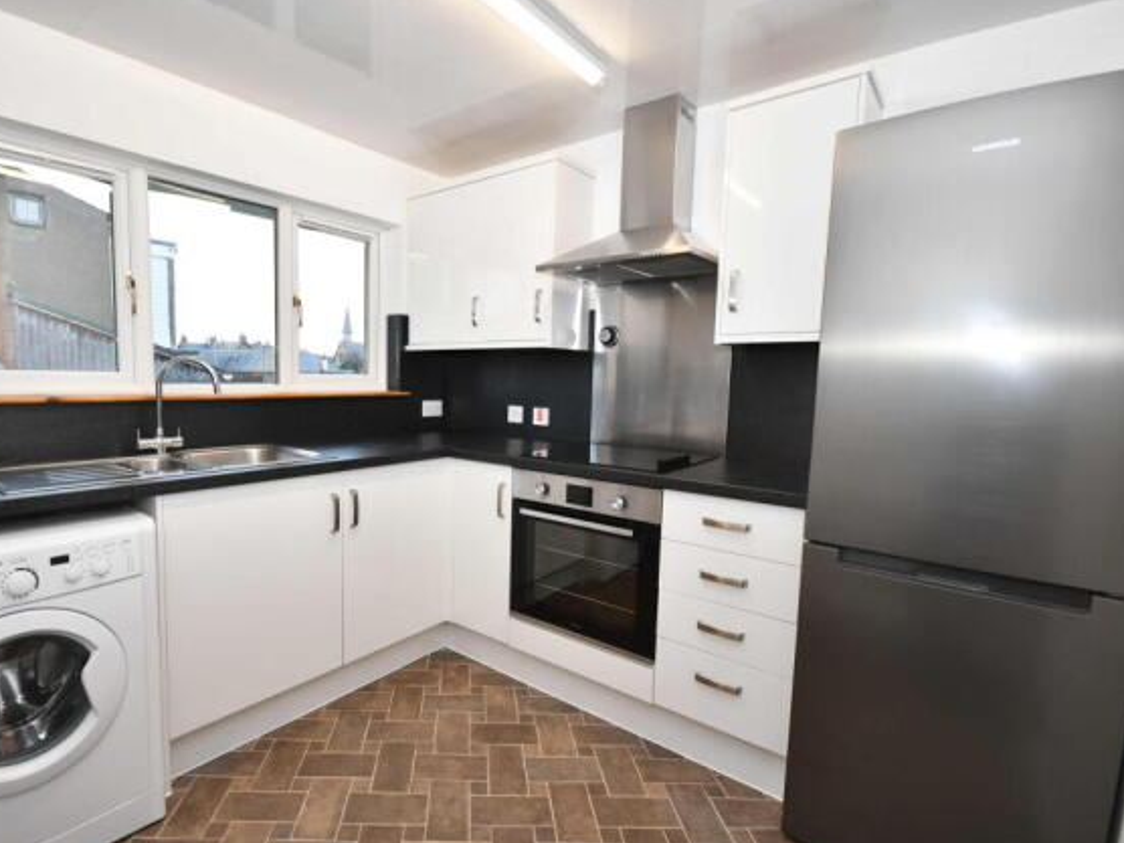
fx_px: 552
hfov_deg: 90.2
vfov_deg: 74.7
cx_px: 470
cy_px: 432
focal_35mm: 17
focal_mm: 10
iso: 360
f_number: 4
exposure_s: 1/60
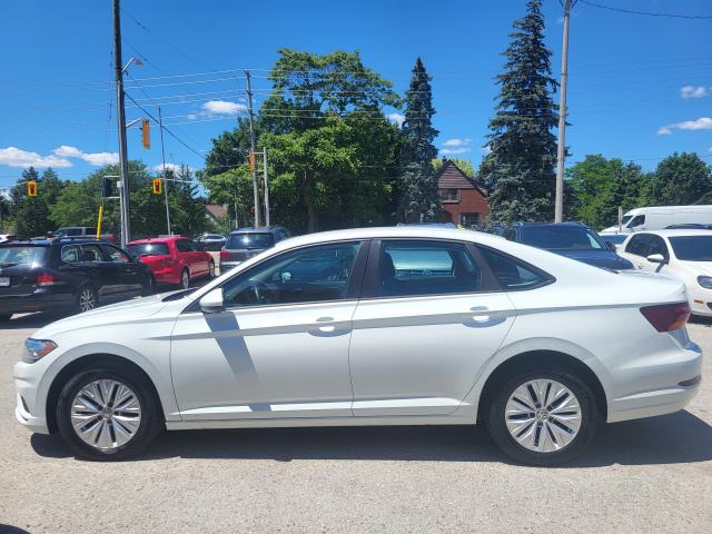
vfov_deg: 53.1
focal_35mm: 26
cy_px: 267
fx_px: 535
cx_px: 356
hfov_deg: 67.3
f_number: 1.8
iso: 40
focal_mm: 5.4
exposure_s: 1/2921
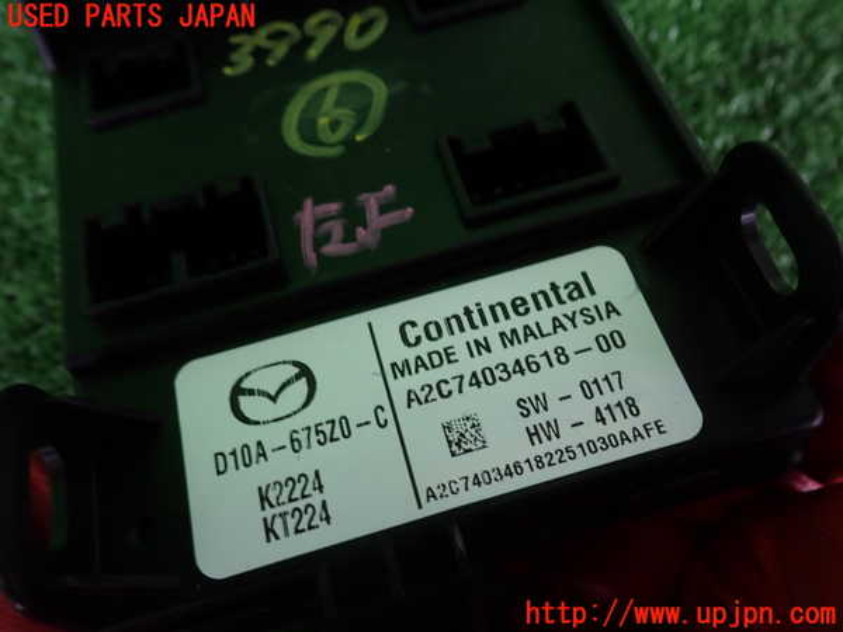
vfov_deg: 46.8
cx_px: 422
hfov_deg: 60.0
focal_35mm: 30
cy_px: 316
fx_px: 731
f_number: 2.3
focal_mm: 5.4
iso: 200
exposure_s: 1/30
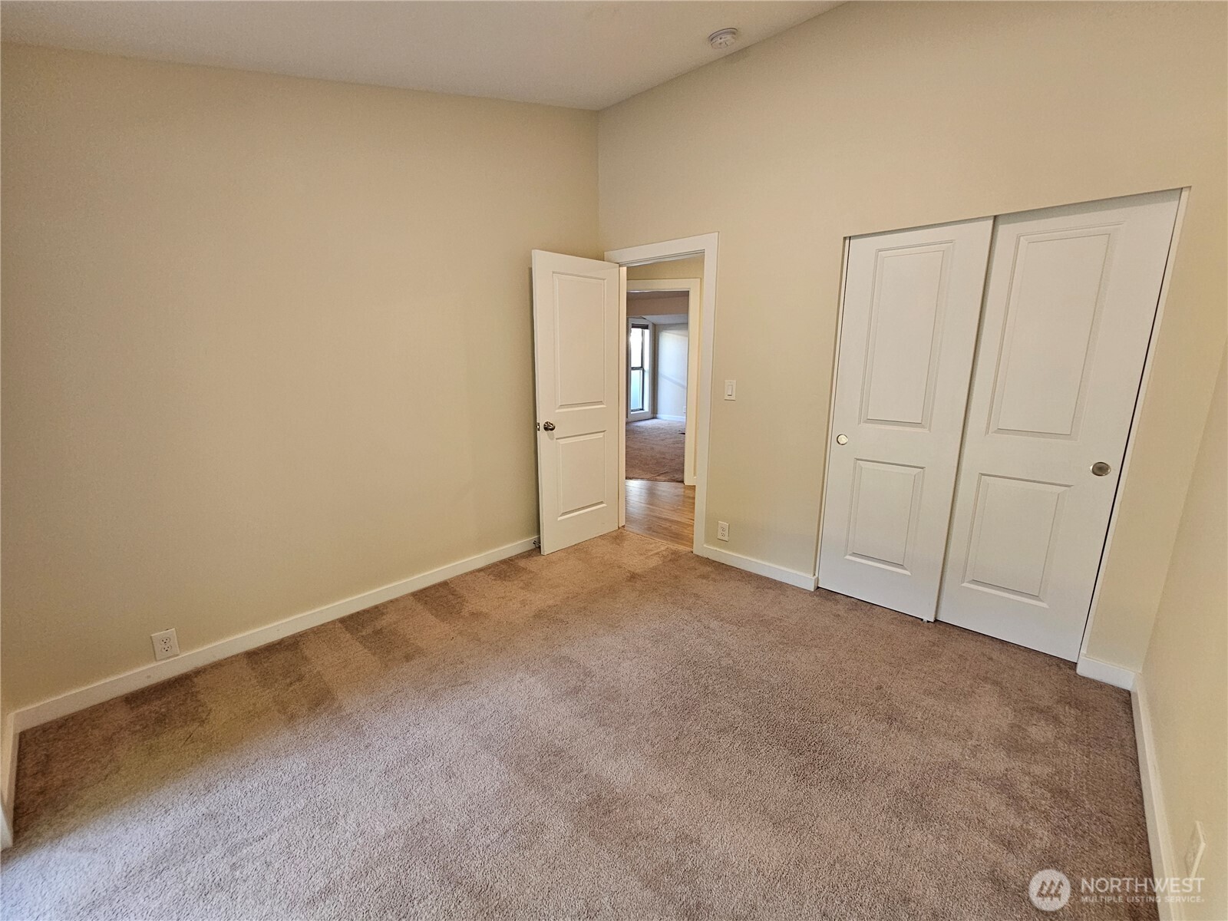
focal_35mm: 13
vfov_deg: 89.9
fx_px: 461
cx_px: 614
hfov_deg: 106.2
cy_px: 460
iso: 200
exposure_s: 1/60
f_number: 2.2
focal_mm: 2.2
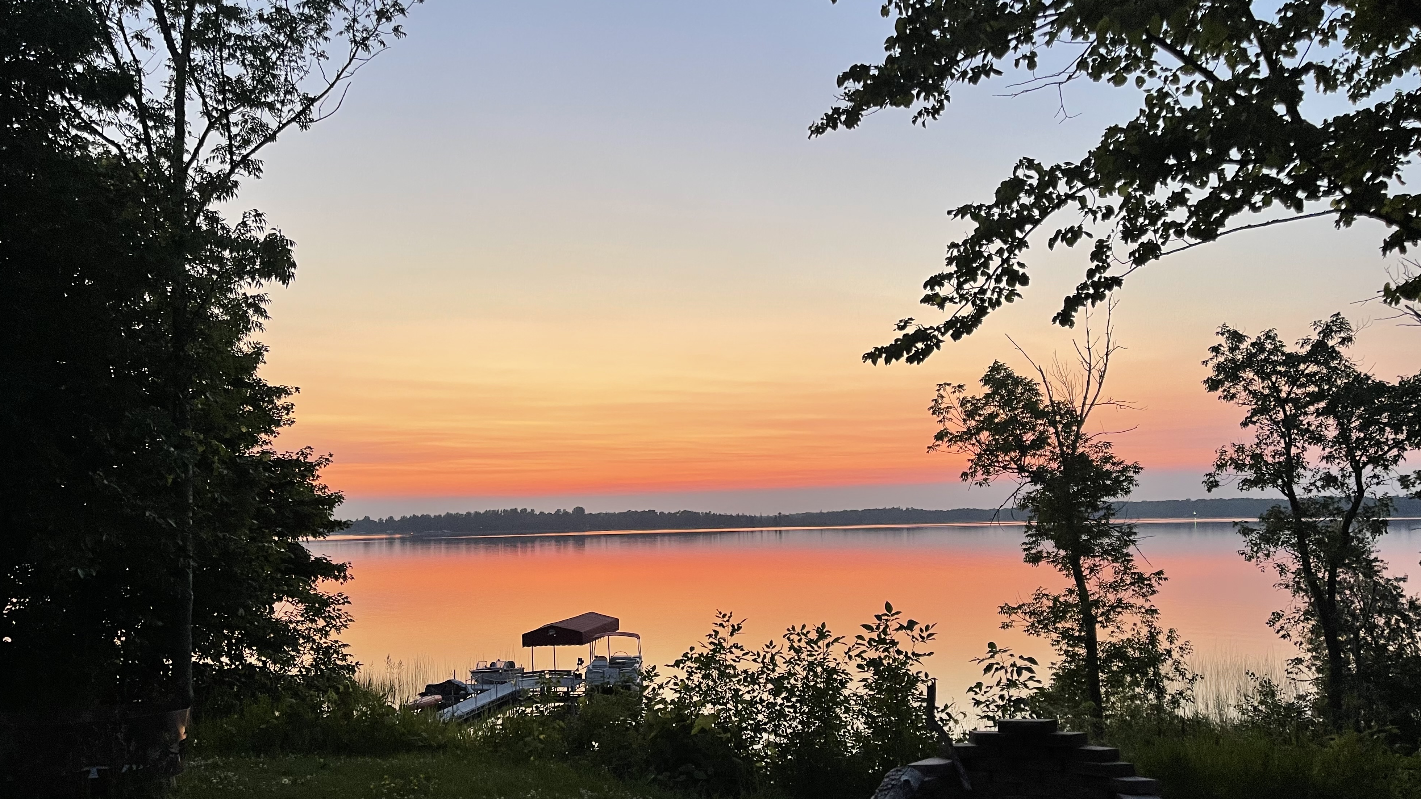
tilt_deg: +4.0
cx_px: 698
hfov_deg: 67.9
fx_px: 1055
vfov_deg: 41.4
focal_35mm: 28
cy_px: 439
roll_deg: +0.7
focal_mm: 5.1
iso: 160
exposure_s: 1/60
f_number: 1.6
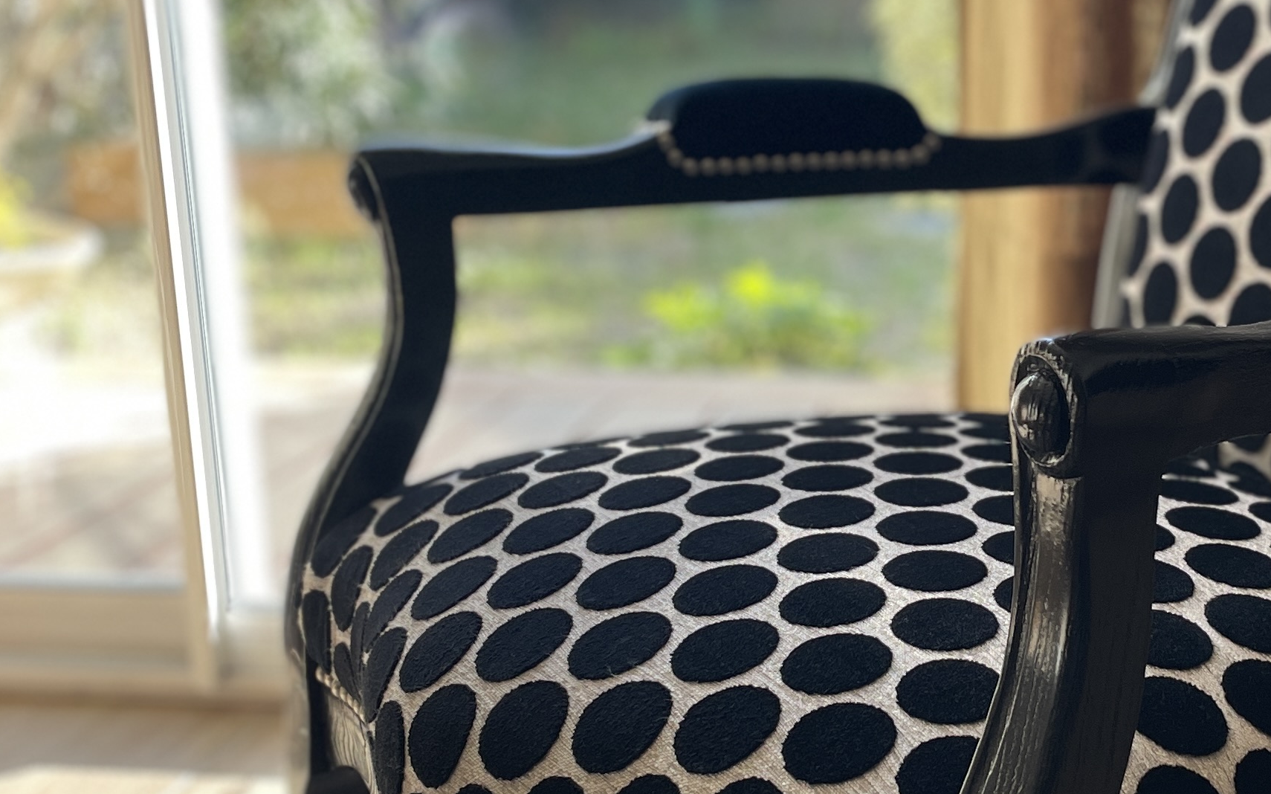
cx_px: 990
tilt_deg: -13.4
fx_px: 2251
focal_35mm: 65
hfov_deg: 30.9
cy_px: 411
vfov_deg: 20.0
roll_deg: +1.8
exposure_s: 1/160
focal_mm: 4.2
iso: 32
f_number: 1.6
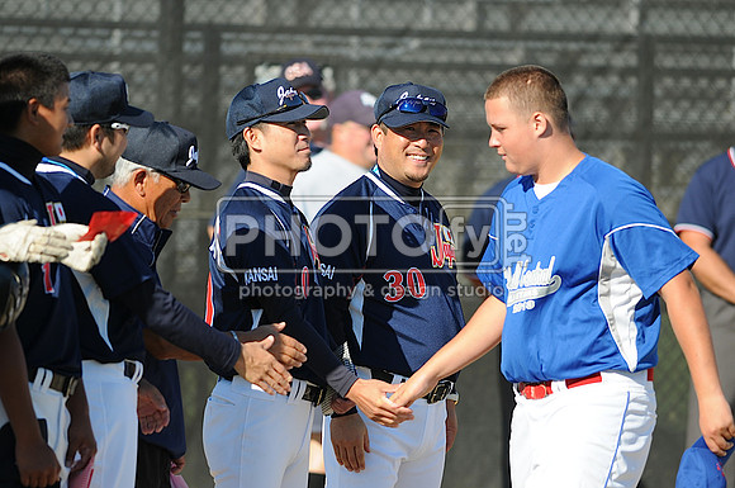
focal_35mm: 450
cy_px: 244
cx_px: 368
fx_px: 9175
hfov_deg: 4.6
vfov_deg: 3.0
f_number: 4
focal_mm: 300
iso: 200
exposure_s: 1/1250
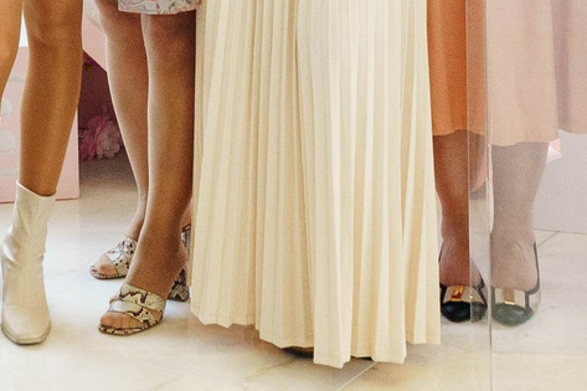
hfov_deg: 15.5
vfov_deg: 9.6
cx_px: 34
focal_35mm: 130
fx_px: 2119
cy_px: -470
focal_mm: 24
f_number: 5
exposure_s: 1/250
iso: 1000
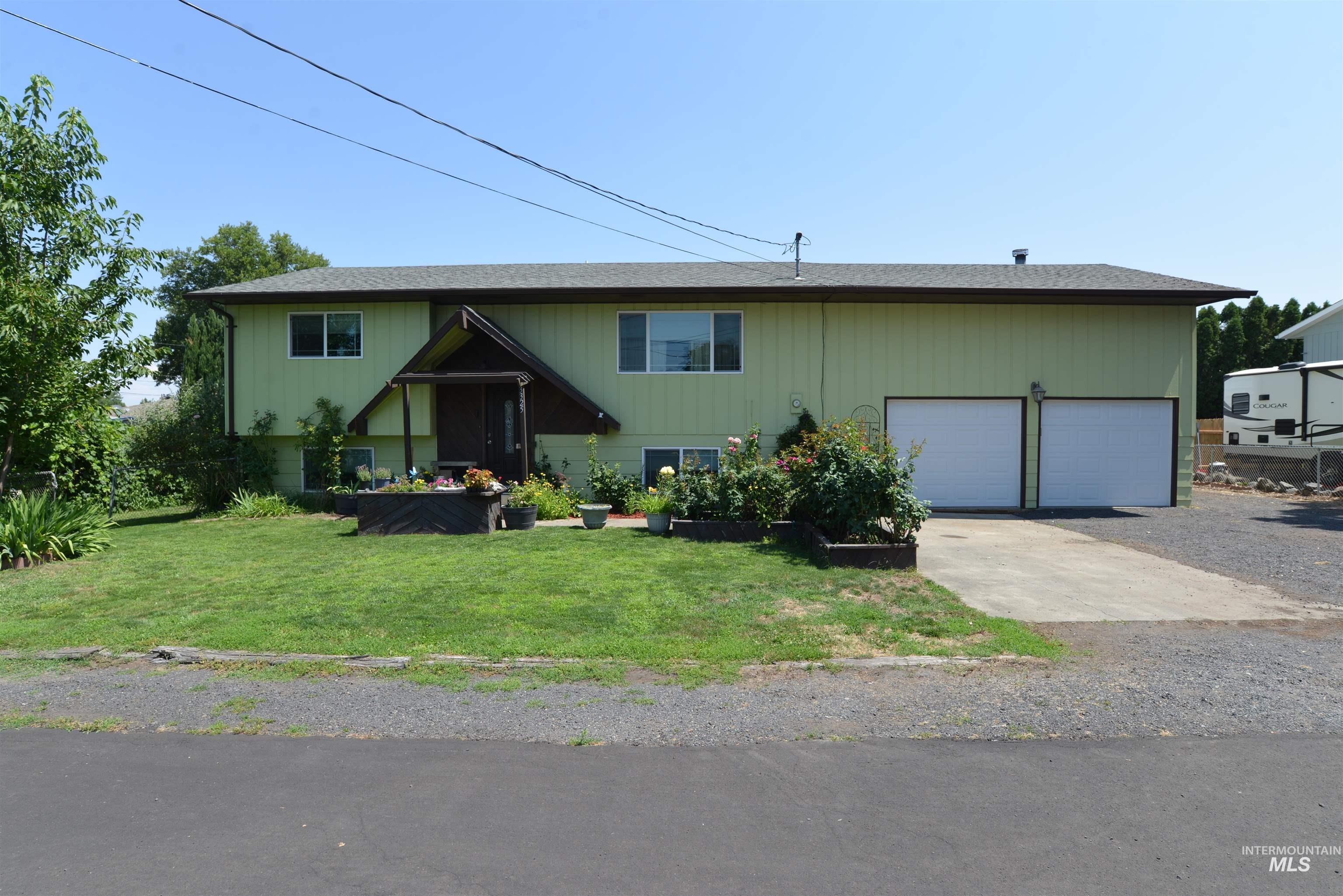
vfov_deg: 67.4
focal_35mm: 18
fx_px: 672
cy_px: 448
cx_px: 672
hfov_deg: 90.0
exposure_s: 1/250
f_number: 8
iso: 140
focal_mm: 18
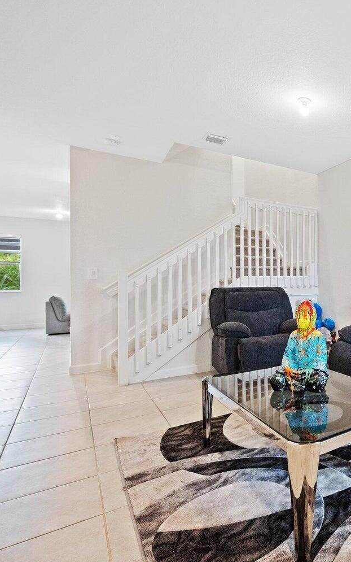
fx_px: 337
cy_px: 280
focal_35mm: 22
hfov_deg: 43.0
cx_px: 386
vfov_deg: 79.6
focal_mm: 14
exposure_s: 1/13
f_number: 8
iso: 2500
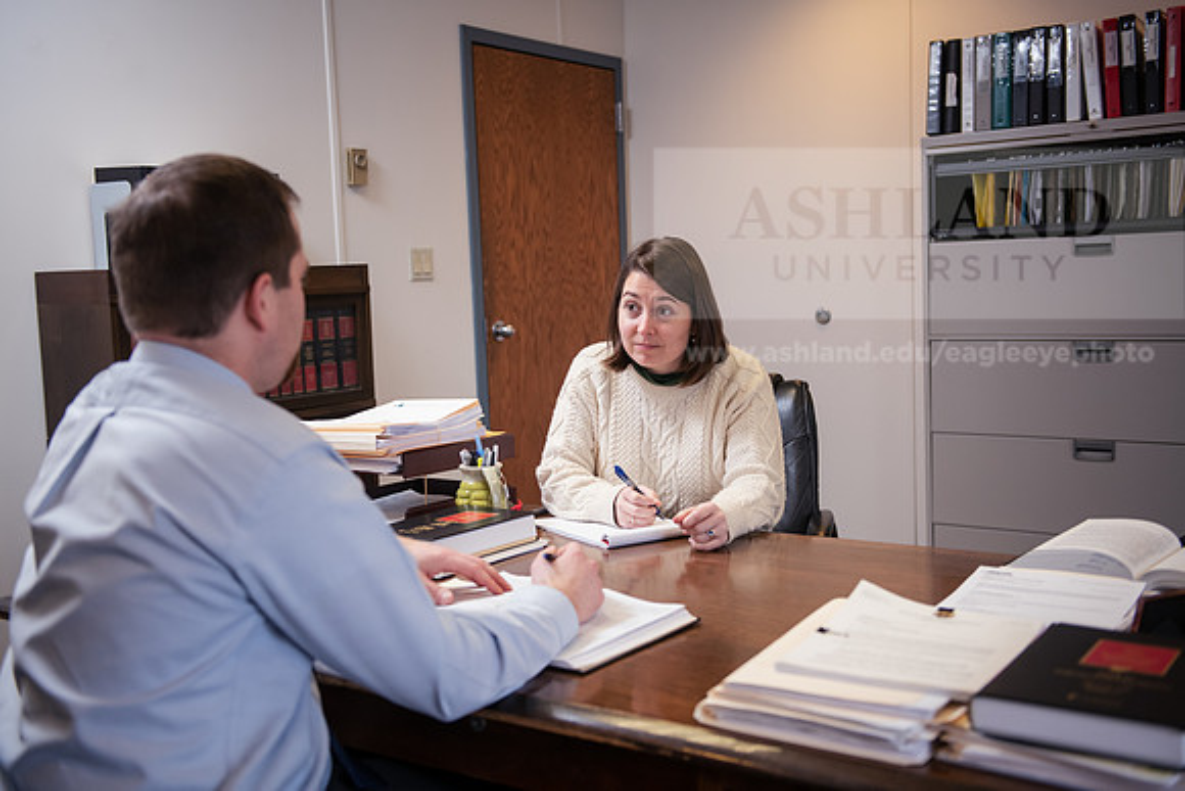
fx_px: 1317
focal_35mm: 40
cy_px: 396
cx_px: 592
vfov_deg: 33.4
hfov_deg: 48.4
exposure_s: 1/160
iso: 800
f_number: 3.2
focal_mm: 40
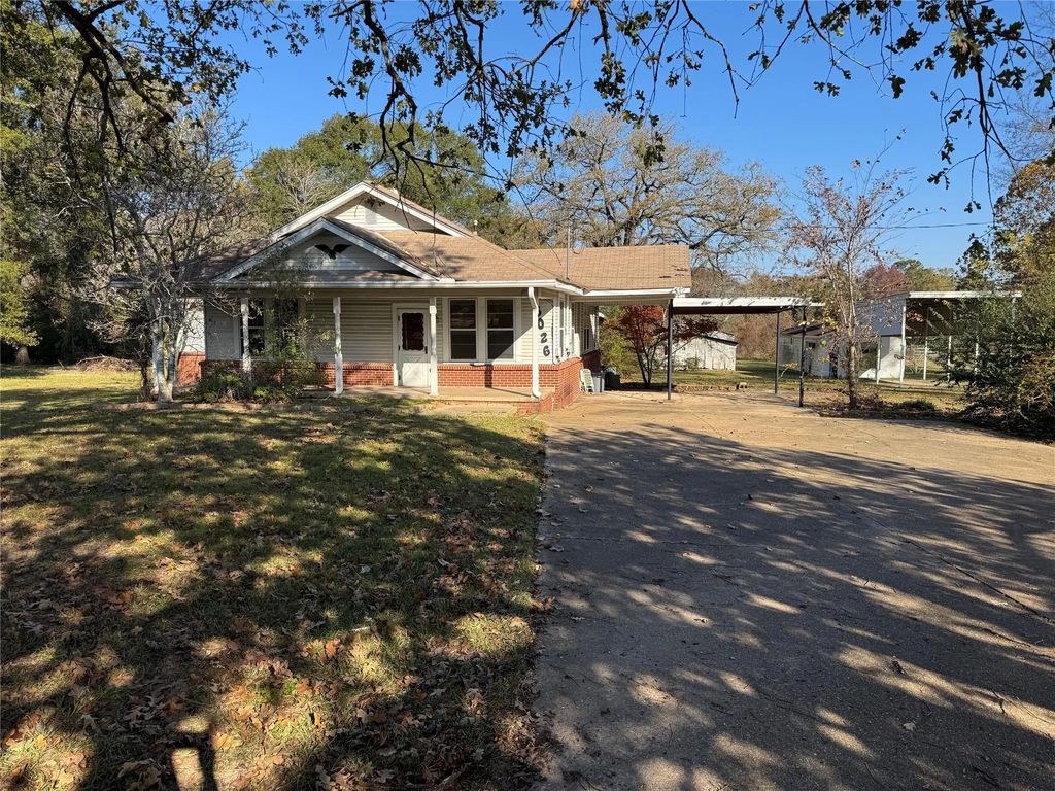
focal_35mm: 24
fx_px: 731
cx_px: 528
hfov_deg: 71.6
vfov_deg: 56.8
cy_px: 396
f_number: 1.78
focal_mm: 6.76
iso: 80
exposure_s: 1/2710
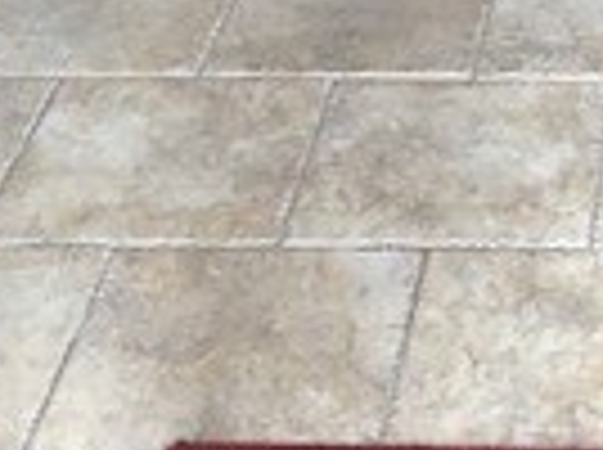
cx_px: 652
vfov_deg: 9.0
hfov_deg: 14.4
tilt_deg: -4.9
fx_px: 2330
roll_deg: +0.5
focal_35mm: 134
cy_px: -886
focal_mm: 3.99
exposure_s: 1/120
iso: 125
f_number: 1.8
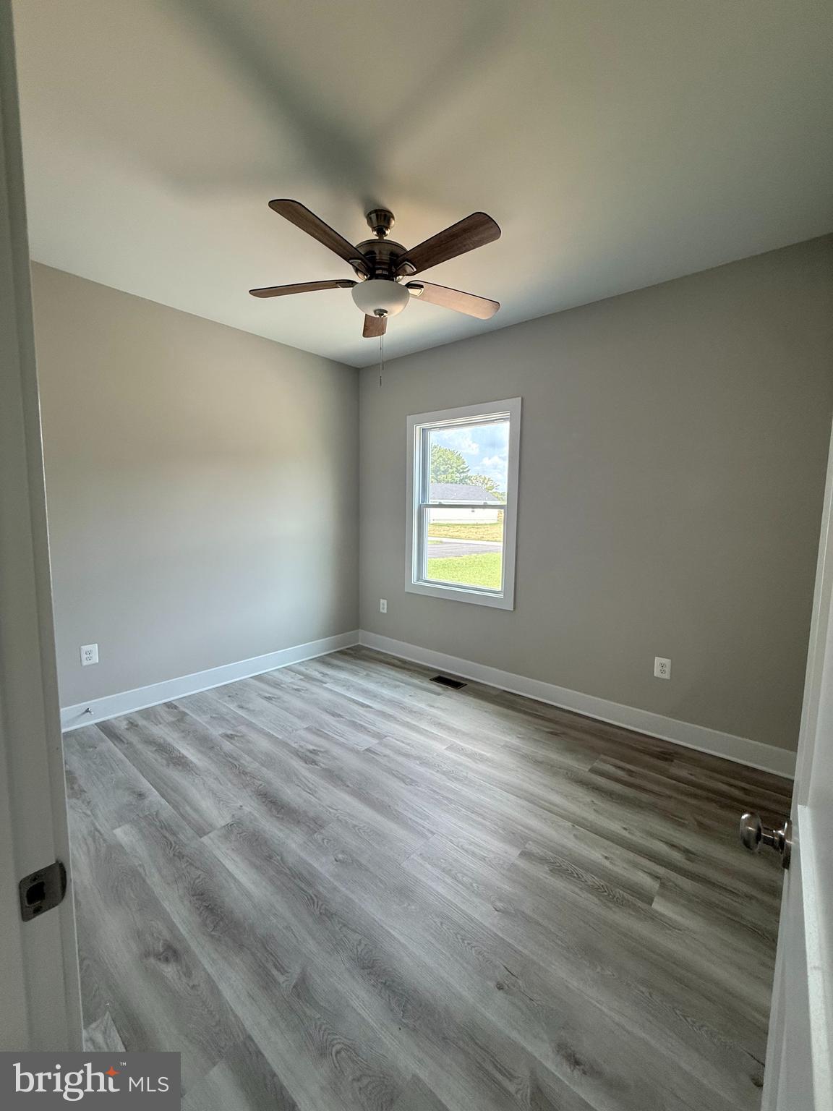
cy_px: 556
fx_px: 449
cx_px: 416
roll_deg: -1.0
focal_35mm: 14
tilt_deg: -3.9
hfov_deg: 85.7
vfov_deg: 102.1
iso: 100
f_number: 2.2
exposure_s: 1/120
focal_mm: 2.22
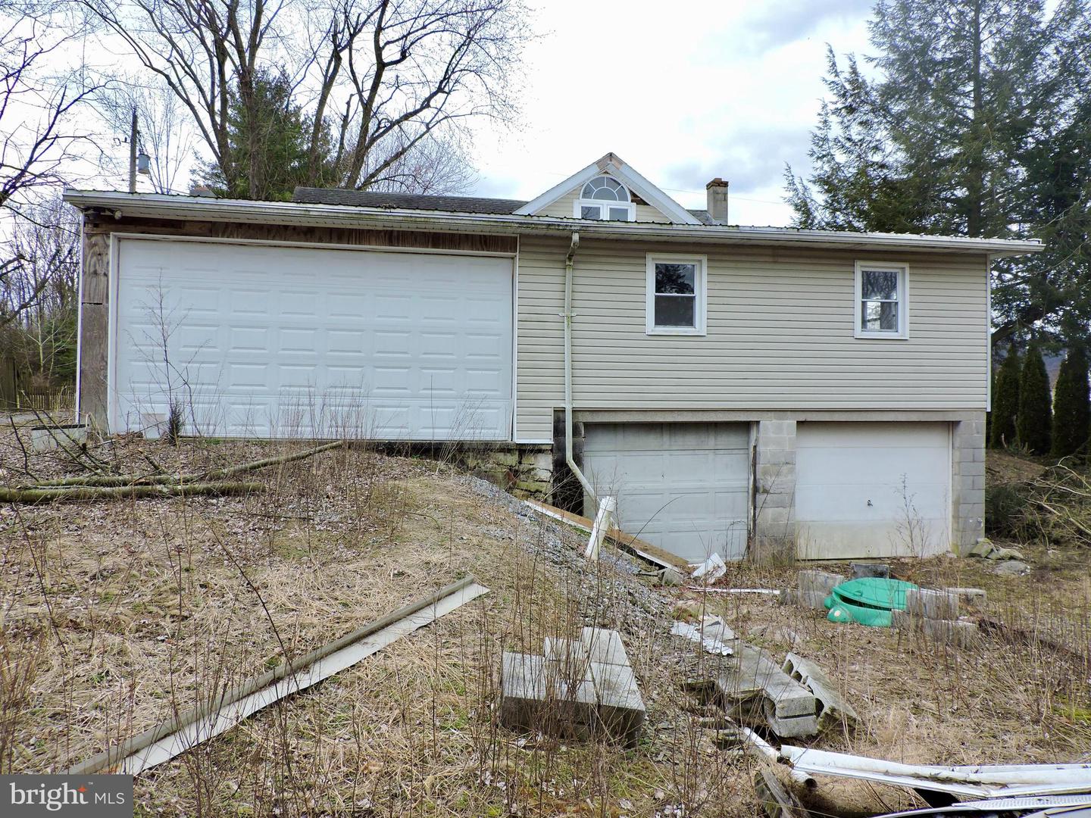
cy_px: 409
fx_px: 756
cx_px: 546
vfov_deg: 56.8
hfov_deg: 71.6
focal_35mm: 24
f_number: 3
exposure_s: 1/250
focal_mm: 4.3
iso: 100
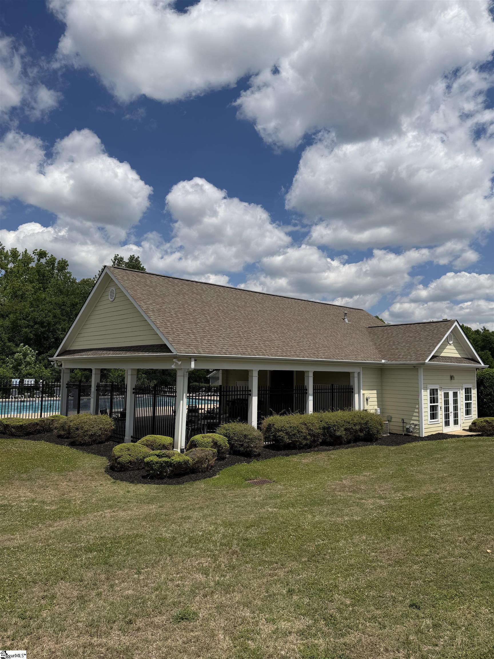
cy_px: 330
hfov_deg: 56.8
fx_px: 457
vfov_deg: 71.6
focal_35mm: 24
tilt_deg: +4.4
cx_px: 247
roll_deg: +0.2
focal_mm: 6.76
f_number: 1.78
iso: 80
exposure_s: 1/10309
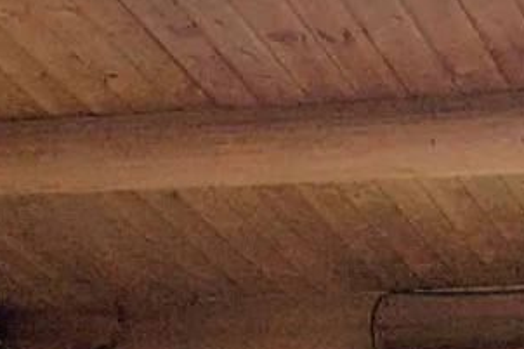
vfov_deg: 9.1
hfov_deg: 13.9
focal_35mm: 143
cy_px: 653
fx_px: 2083
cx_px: 645
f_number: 8
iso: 200
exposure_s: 1/25
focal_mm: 15
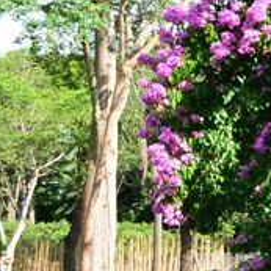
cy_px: 102
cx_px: 736
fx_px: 1337
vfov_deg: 11.6
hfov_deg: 9.7
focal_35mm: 151
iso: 100
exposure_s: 1/160
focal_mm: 20
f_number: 6.3
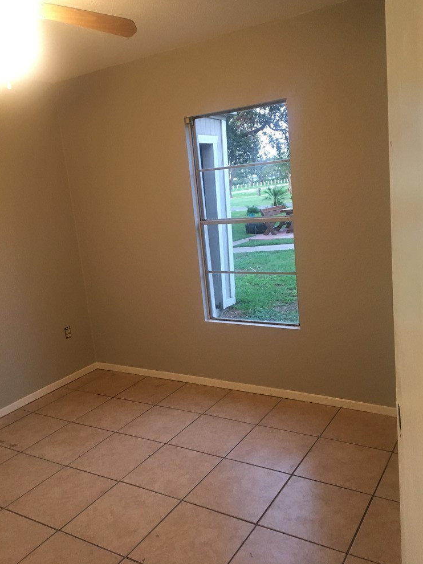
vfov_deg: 60.0
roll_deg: +7.1
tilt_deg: -14.3
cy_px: 277
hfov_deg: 46.8
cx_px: 215
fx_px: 489
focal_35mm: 30
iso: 125
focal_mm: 4.15
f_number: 2.2
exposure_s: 1/30
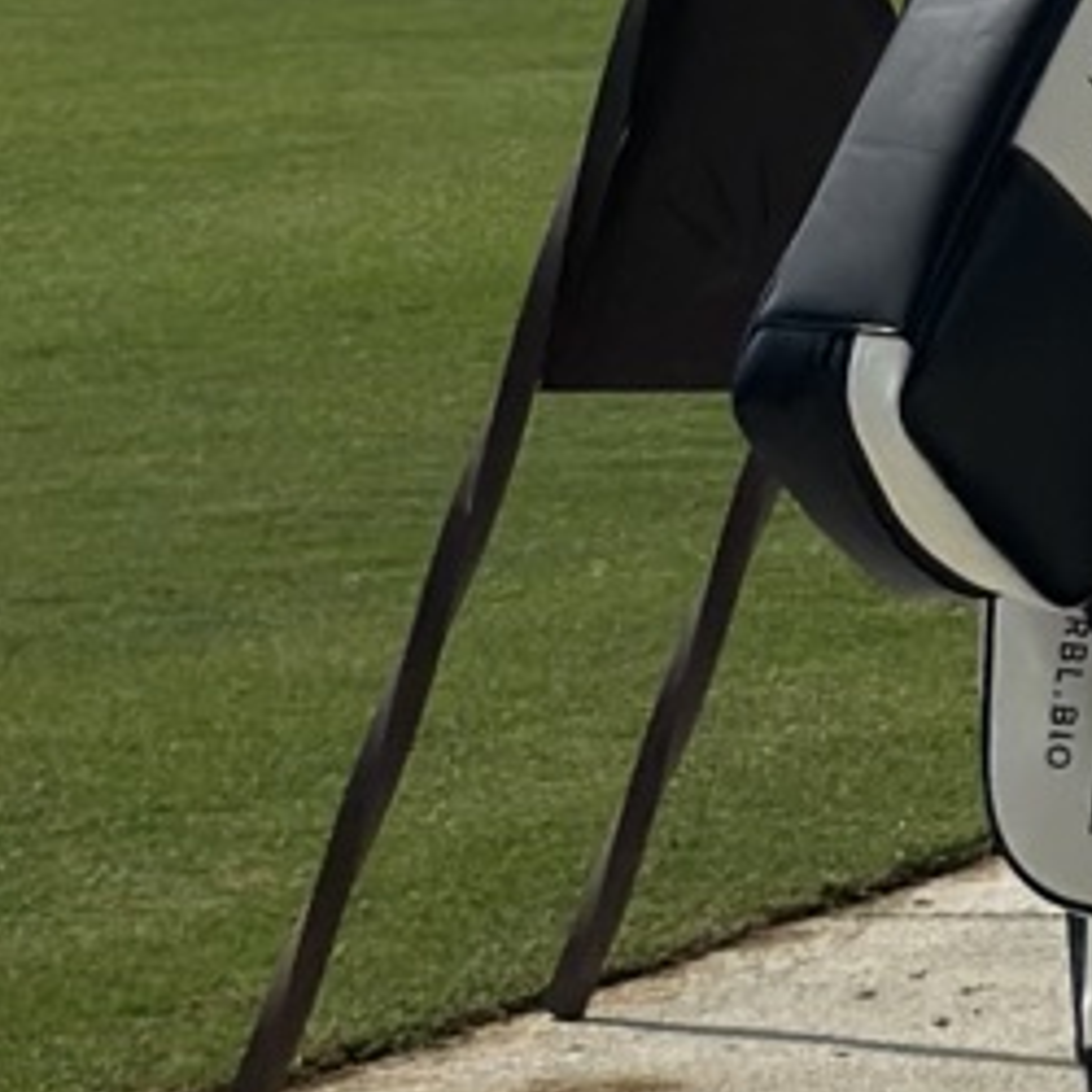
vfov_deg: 6.3
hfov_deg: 6.2
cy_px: -913
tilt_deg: +4.8
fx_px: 9708
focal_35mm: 272
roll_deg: +1.4
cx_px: 2477
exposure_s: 1/13699
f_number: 1.78
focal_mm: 6.86
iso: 100
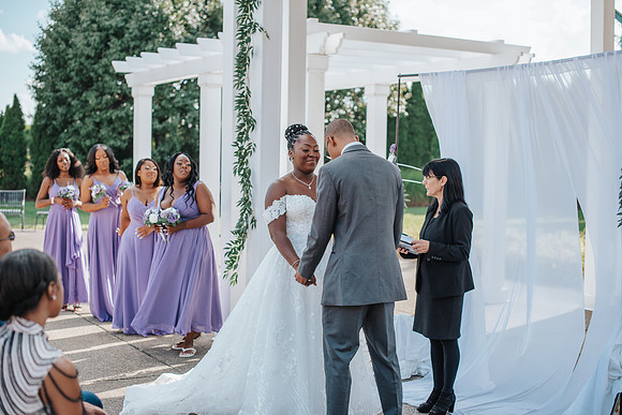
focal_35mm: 51
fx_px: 882
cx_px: 311
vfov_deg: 26.5
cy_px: 208
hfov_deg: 38.9
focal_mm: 50
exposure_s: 1/2000
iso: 200
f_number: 2.5
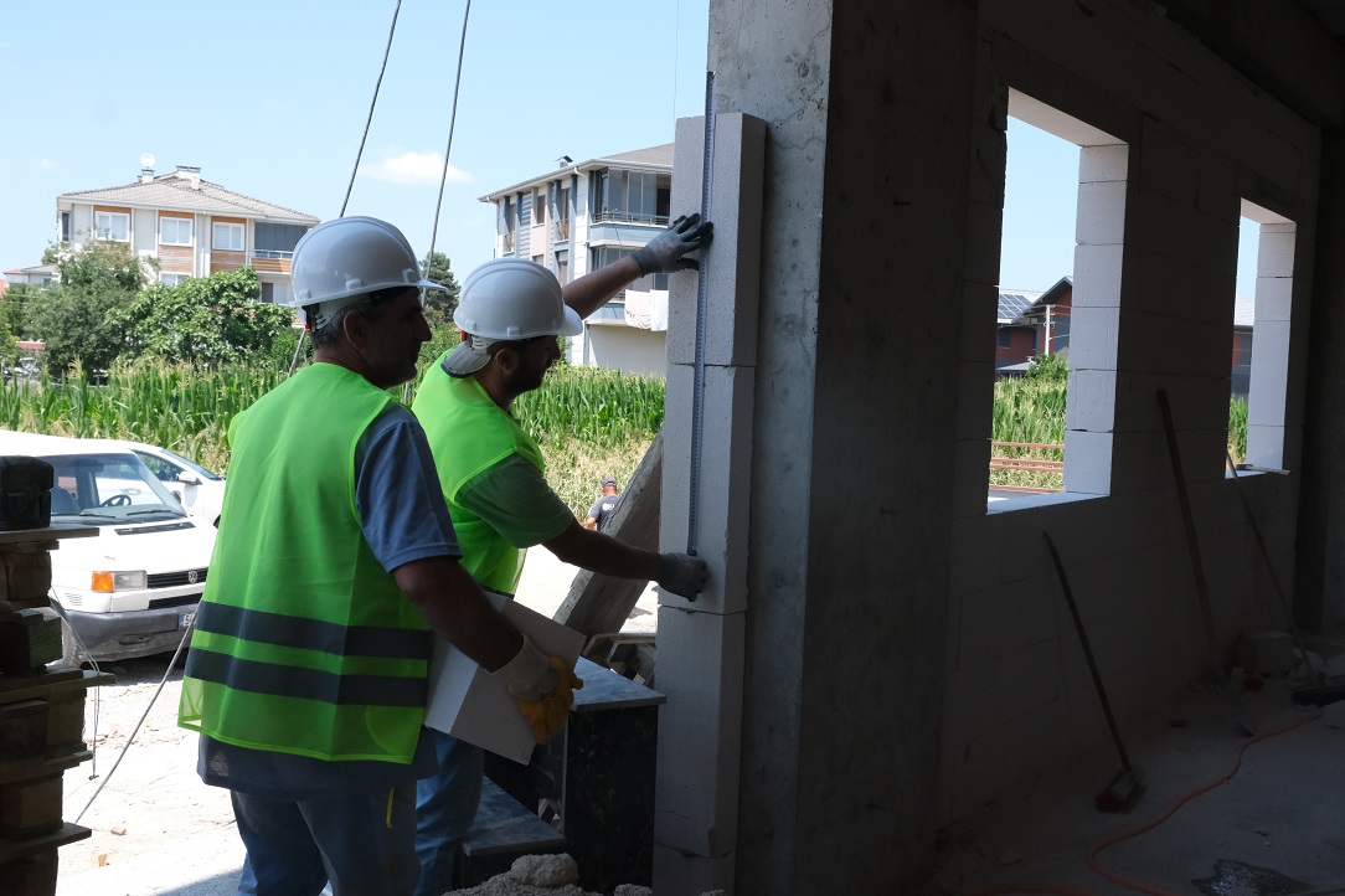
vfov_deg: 37.8
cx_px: 672
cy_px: 448
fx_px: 1307
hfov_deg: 54.4
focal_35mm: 35
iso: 4000
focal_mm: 23.3
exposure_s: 1/2500
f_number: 9
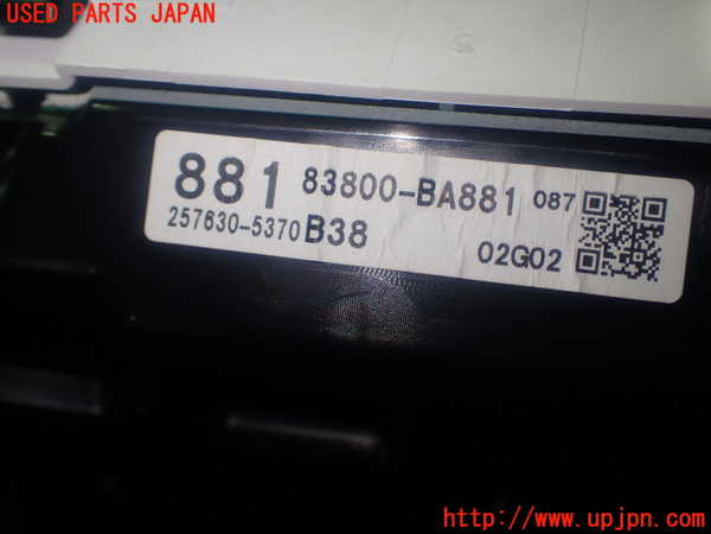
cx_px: 356
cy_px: 267
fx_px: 842
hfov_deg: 45.8
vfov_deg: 35.1
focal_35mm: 41
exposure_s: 1/100
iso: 100
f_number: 2.8
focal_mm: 7.31
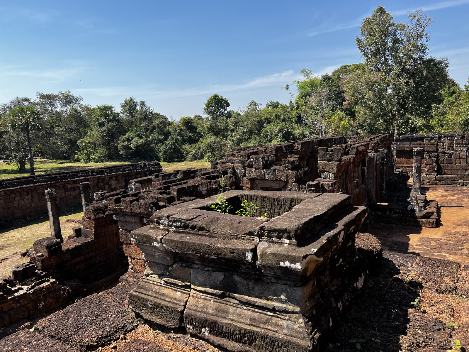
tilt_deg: -7.8
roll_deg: +2.8
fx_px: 352
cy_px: 176
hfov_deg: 67.3
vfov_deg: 53.1
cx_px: 234
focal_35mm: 26
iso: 50
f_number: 1.5
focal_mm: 5.7
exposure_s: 1/2252
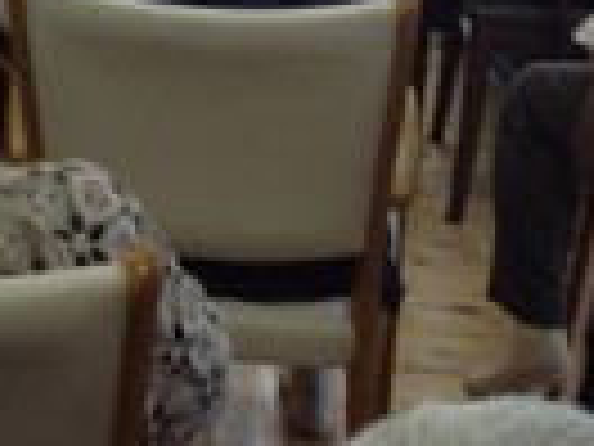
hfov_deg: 15.2
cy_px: -275
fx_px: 2042
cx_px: -328
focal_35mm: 119
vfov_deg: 11.8
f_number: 2.4
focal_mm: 4.28
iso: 100
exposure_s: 1/60
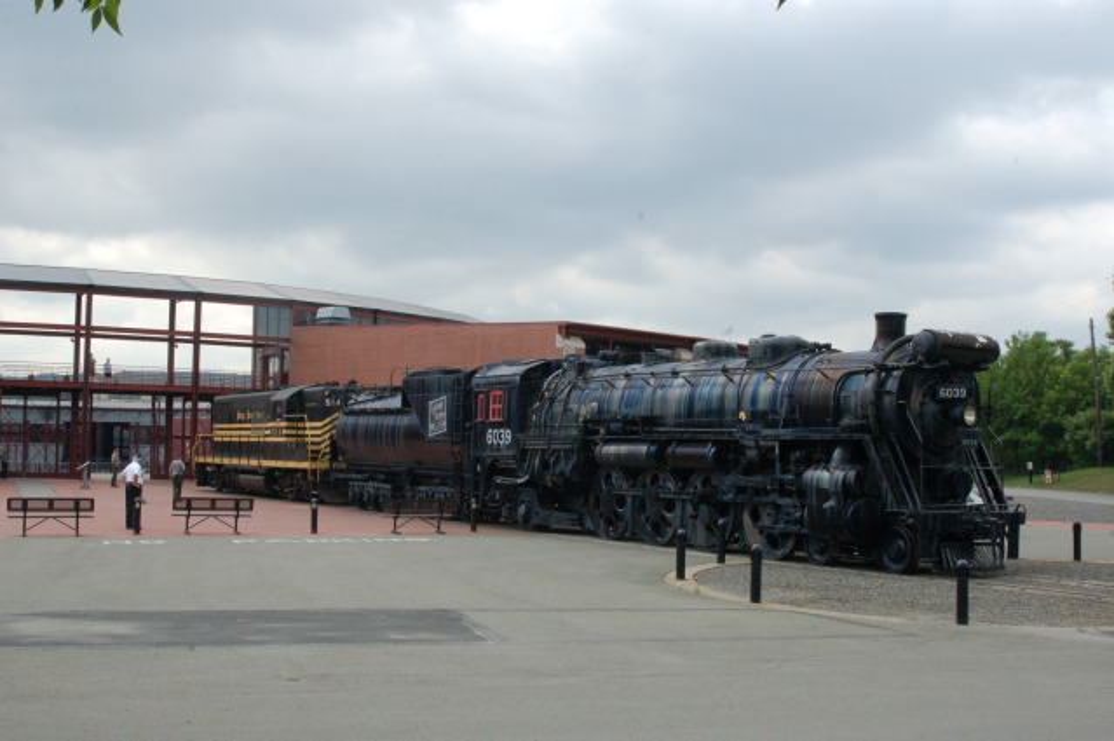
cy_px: 370
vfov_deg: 31.8
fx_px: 1299
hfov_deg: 46.4
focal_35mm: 42
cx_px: 557
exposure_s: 1/200
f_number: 14
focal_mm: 28
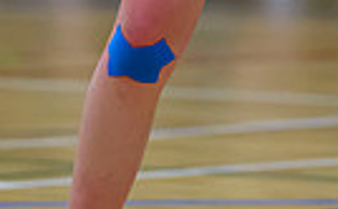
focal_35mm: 1043
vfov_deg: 1.2
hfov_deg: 2.0
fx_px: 9584
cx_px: 309
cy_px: -322
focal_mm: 200
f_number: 3.2
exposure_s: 1/800
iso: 4000
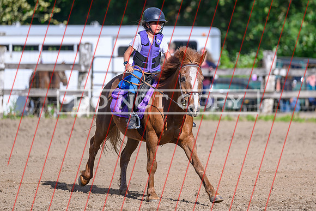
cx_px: 162
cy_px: 78
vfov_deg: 4.4
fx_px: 2721
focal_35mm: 310
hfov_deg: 6.6
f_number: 2.8
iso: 160
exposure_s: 1/2500
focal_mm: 200
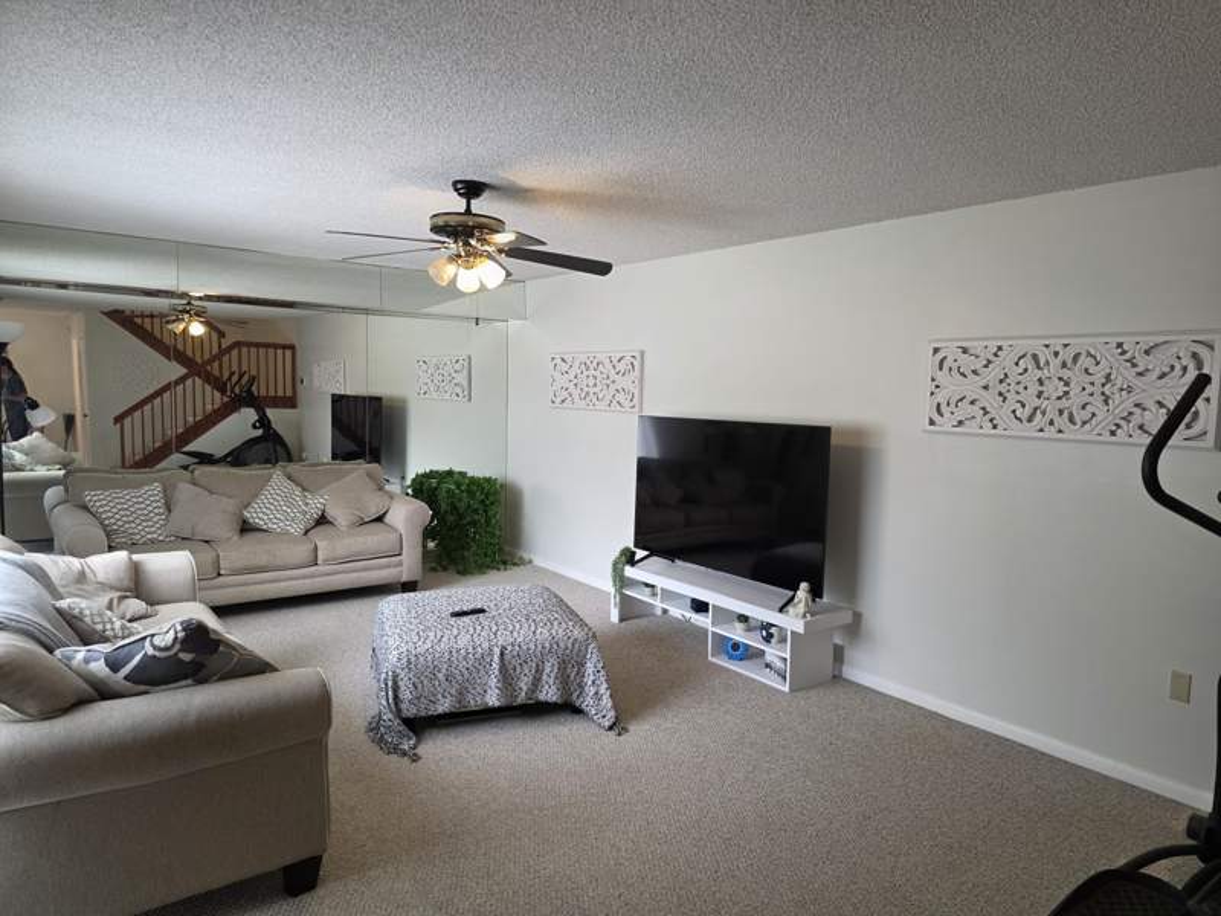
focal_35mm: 23
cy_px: 458
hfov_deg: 73.9
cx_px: 610
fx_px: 811
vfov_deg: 58.9
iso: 250
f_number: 1.7
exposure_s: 1/120
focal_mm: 6.3
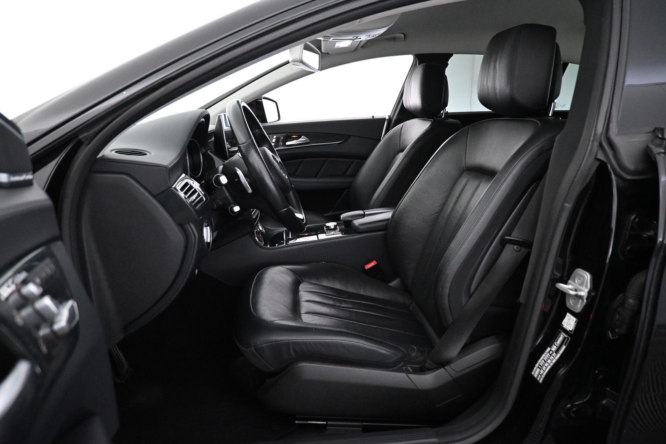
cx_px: 333
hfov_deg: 73.7
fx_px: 444
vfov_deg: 53.1
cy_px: 222
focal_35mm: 24
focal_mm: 16
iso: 4000
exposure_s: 1/60
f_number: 3.5
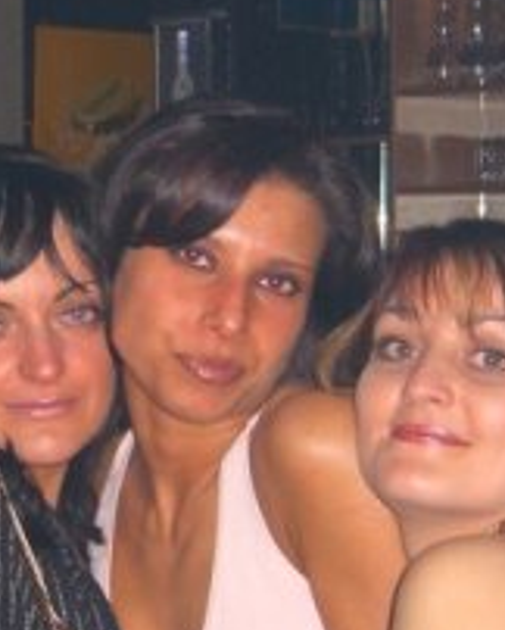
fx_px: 2052
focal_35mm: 110
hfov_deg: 14.0
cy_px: 452
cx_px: 118
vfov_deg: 17.4
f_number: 2.8
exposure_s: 1/60
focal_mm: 7.9
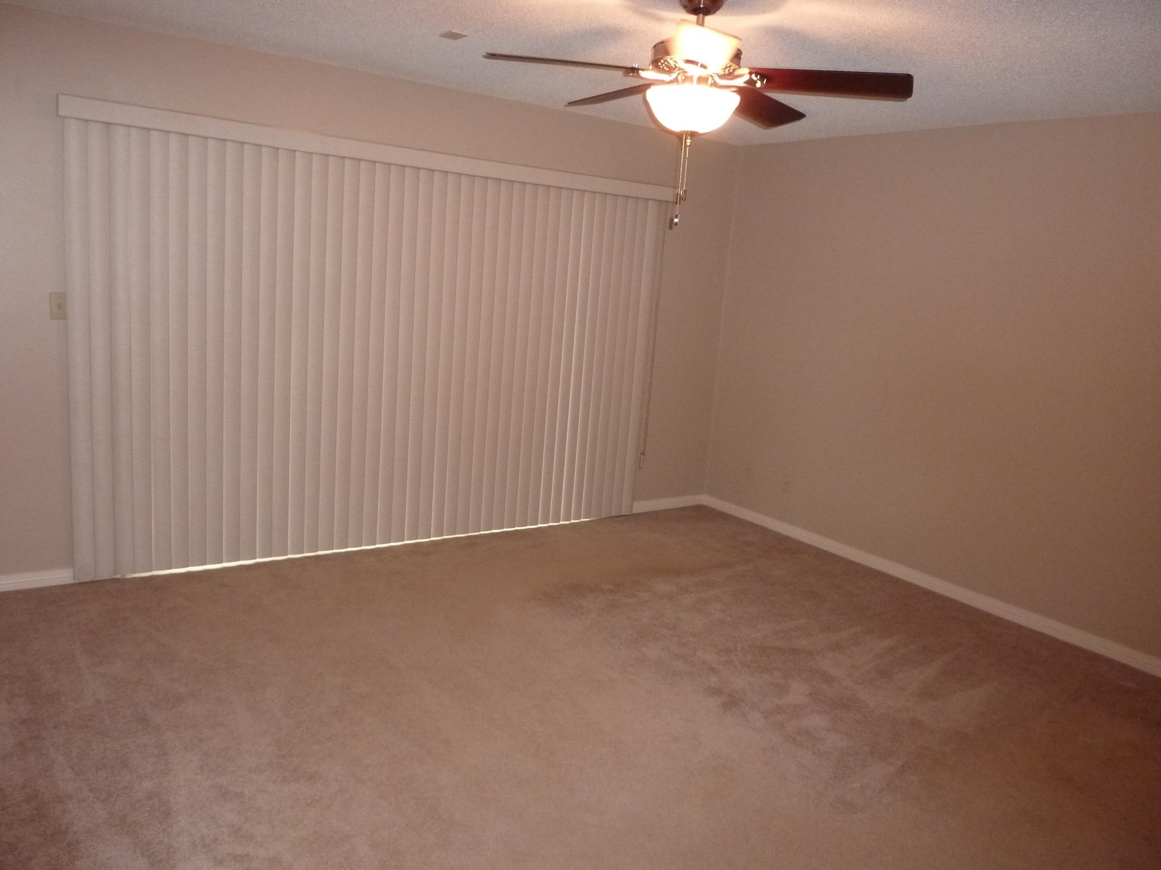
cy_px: 435
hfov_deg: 69.4
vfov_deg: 54.9
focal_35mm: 25
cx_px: 580
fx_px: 838
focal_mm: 4.1
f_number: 3.3
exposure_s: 1/30
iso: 320
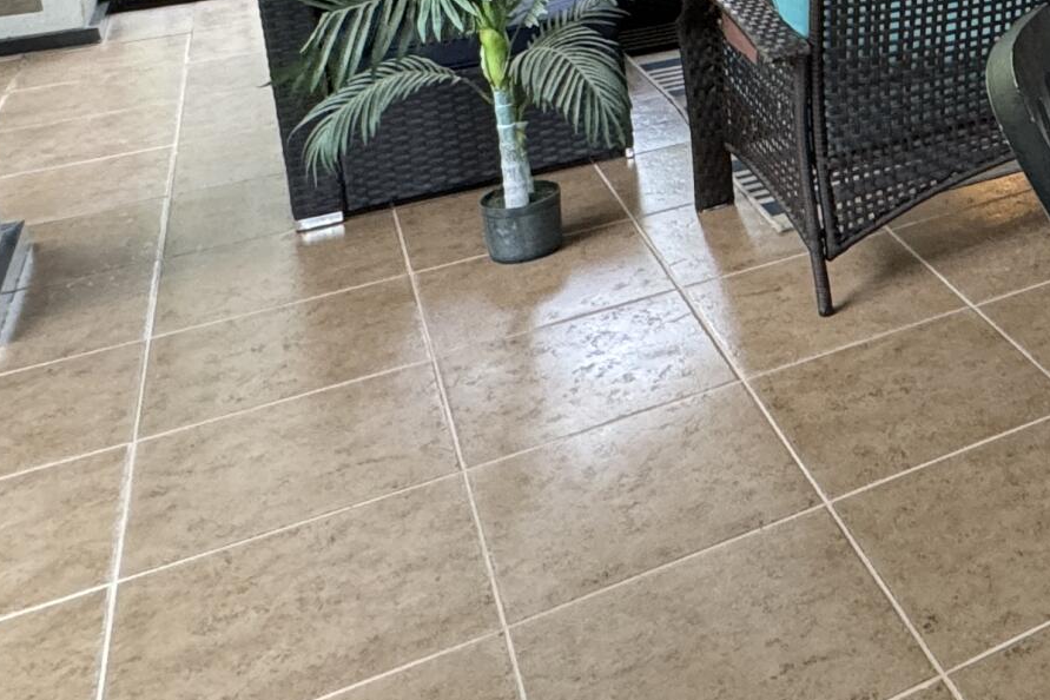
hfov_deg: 33.3
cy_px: -153
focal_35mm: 49
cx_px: 1246
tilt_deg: -8.0
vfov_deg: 24.7
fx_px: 1429
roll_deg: +1.2
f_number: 2.2
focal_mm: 2.22
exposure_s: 1/120
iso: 320
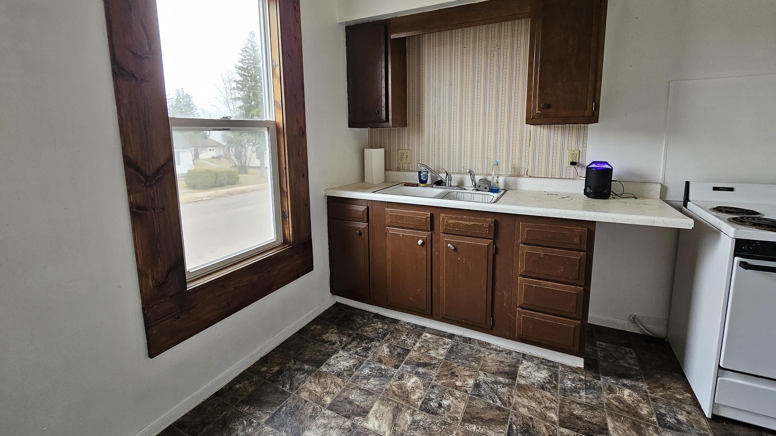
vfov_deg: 70.0
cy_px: 181
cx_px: 385
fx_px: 309
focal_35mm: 15
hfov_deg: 103.0
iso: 125
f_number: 2.2
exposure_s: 1/60
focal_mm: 2.2
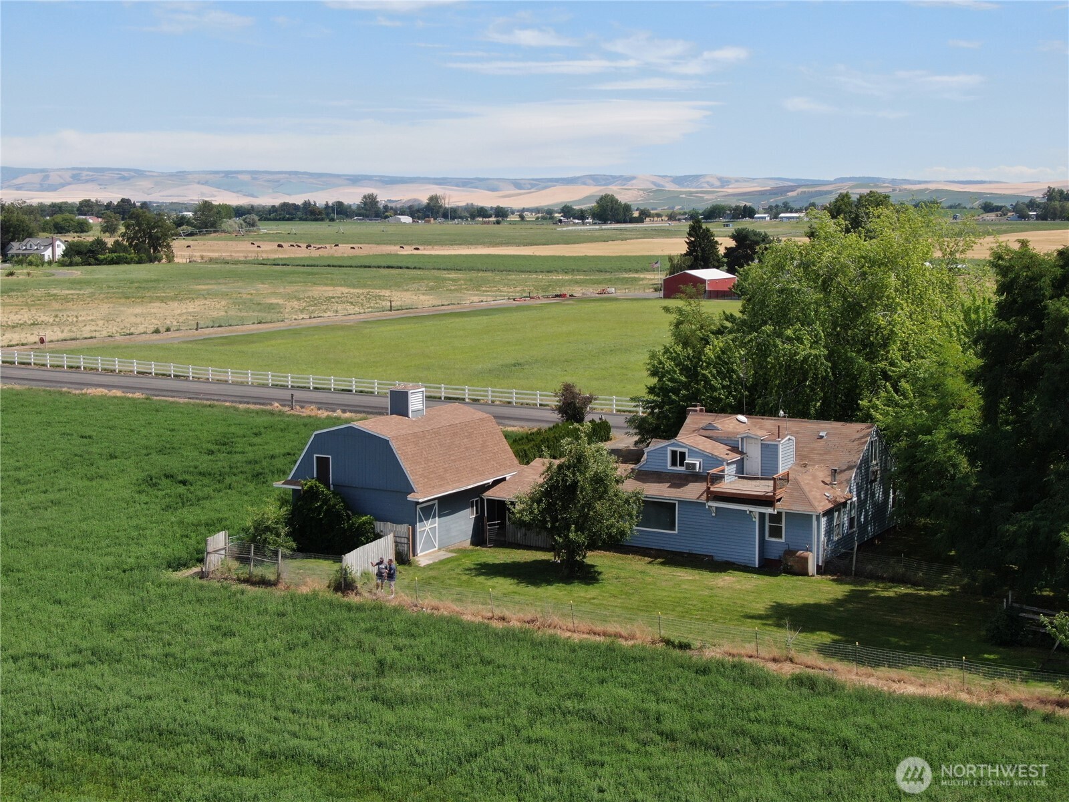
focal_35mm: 48
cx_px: 534
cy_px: 401
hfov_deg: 39.7
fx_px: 1482
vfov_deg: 30.3
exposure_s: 1/800
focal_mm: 8.6
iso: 100
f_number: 3.8
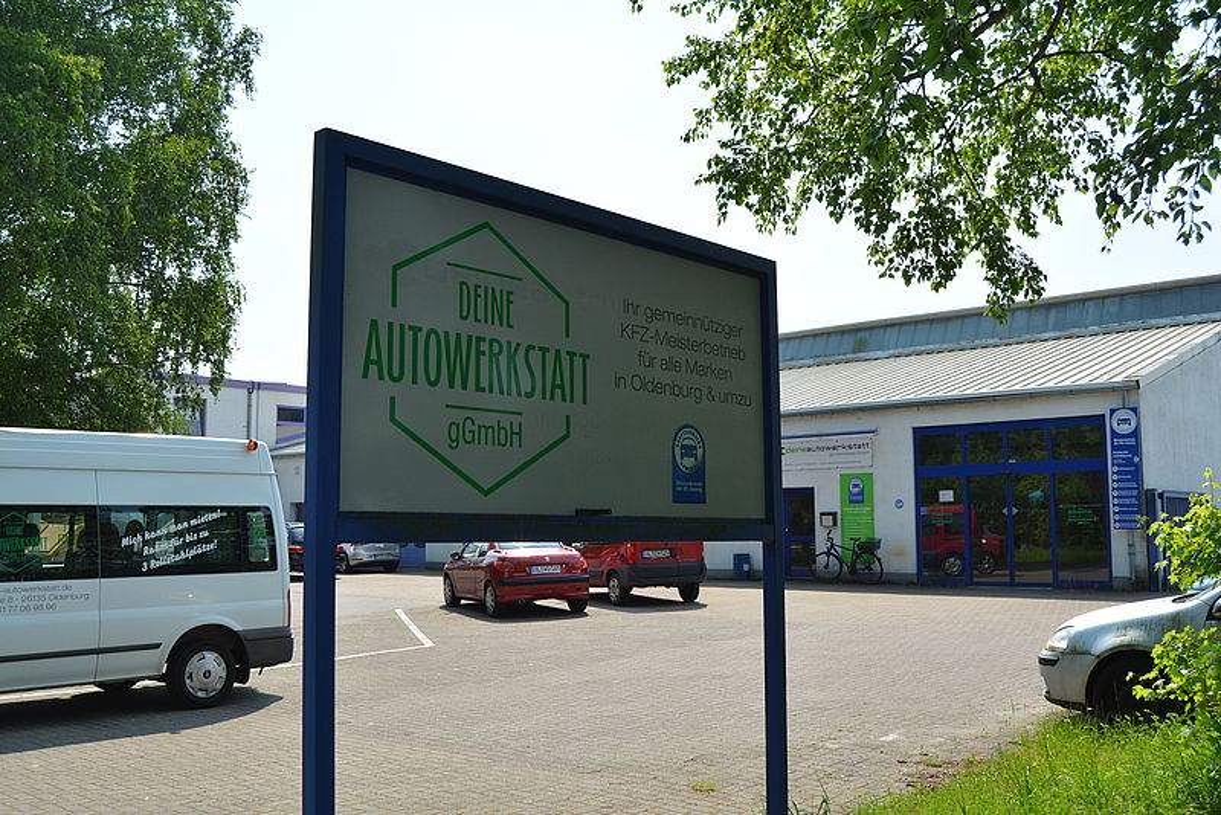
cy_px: 408
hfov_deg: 57.2
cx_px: 610
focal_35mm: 33
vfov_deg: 40.0
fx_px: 1120
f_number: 6.3
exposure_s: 1/1600
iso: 400
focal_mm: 22
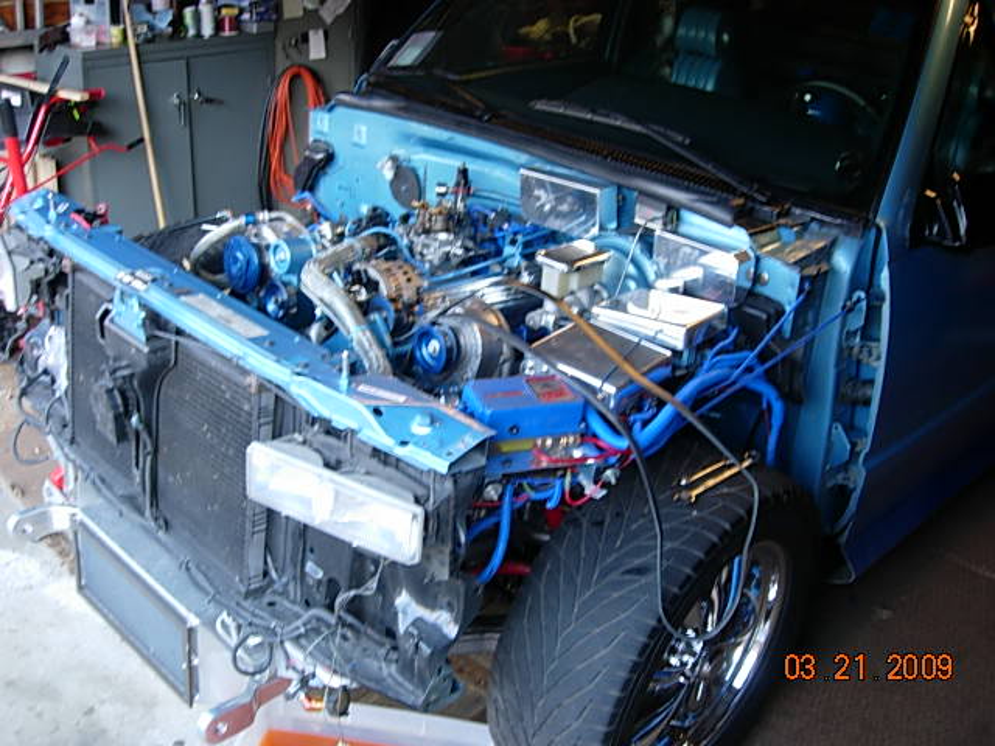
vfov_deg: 37.7
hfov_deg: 49.0
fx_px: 1092
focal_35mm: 38
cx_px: 498
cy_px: 373
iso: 64
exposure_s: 1/19.5
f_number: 2.8
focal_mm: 7.8
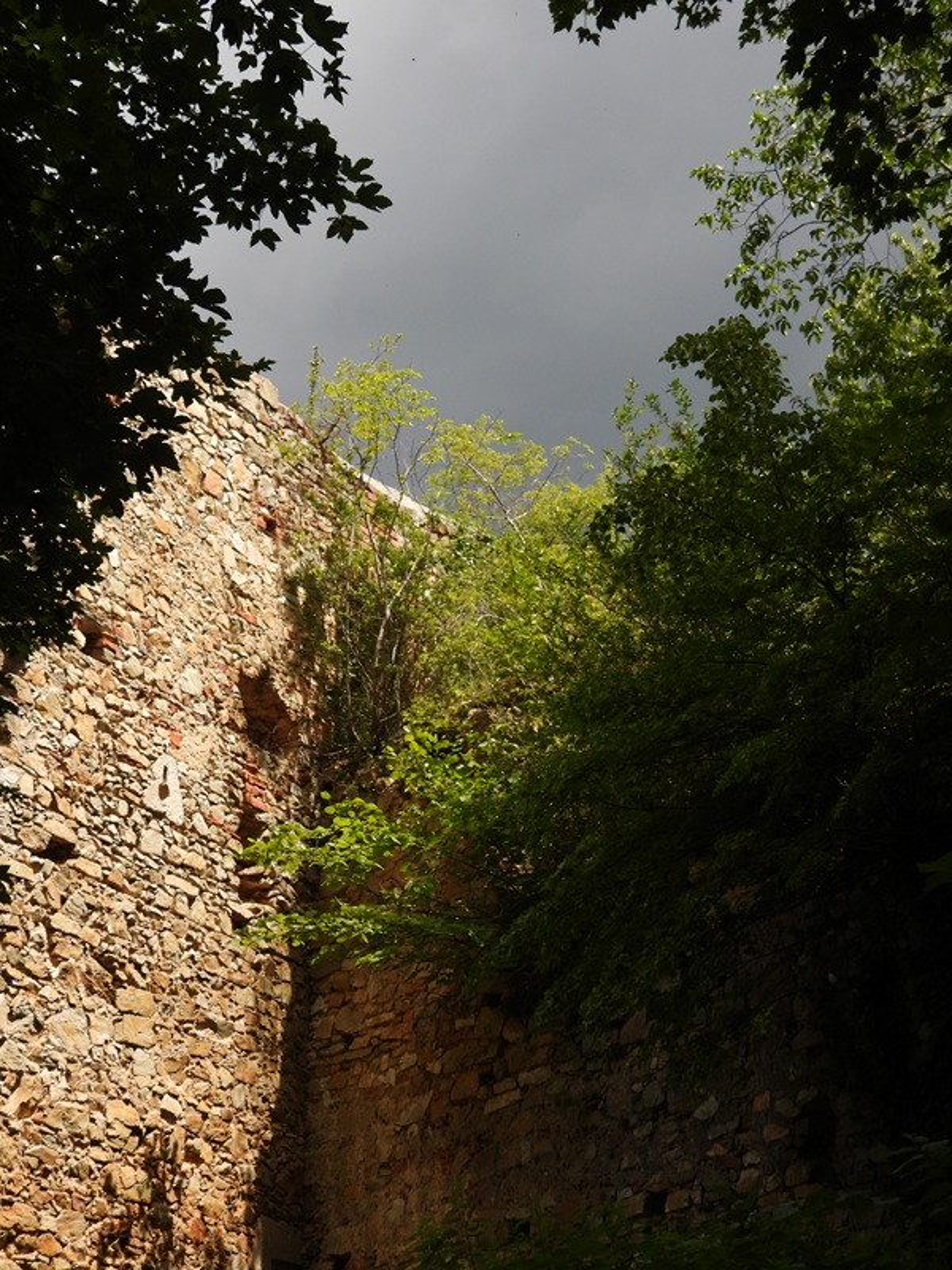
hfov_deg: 21.0
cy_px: 635
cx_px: 476
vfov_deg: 27.8
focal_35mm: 70
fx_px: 2567
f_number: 3.5
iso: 100
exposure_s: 1/640
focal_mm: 12.5
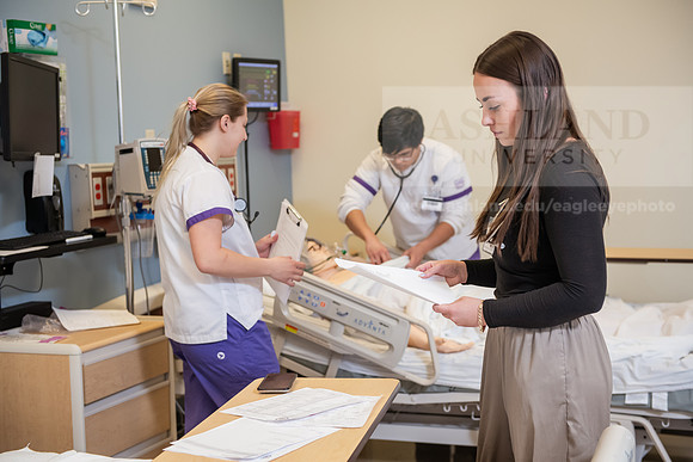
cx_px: 346
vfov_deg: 24.6
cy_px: 231
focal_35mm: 55
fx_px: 1059
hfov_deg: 36.2
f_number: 3.5
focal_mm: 55
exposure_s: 1/200
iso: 1000
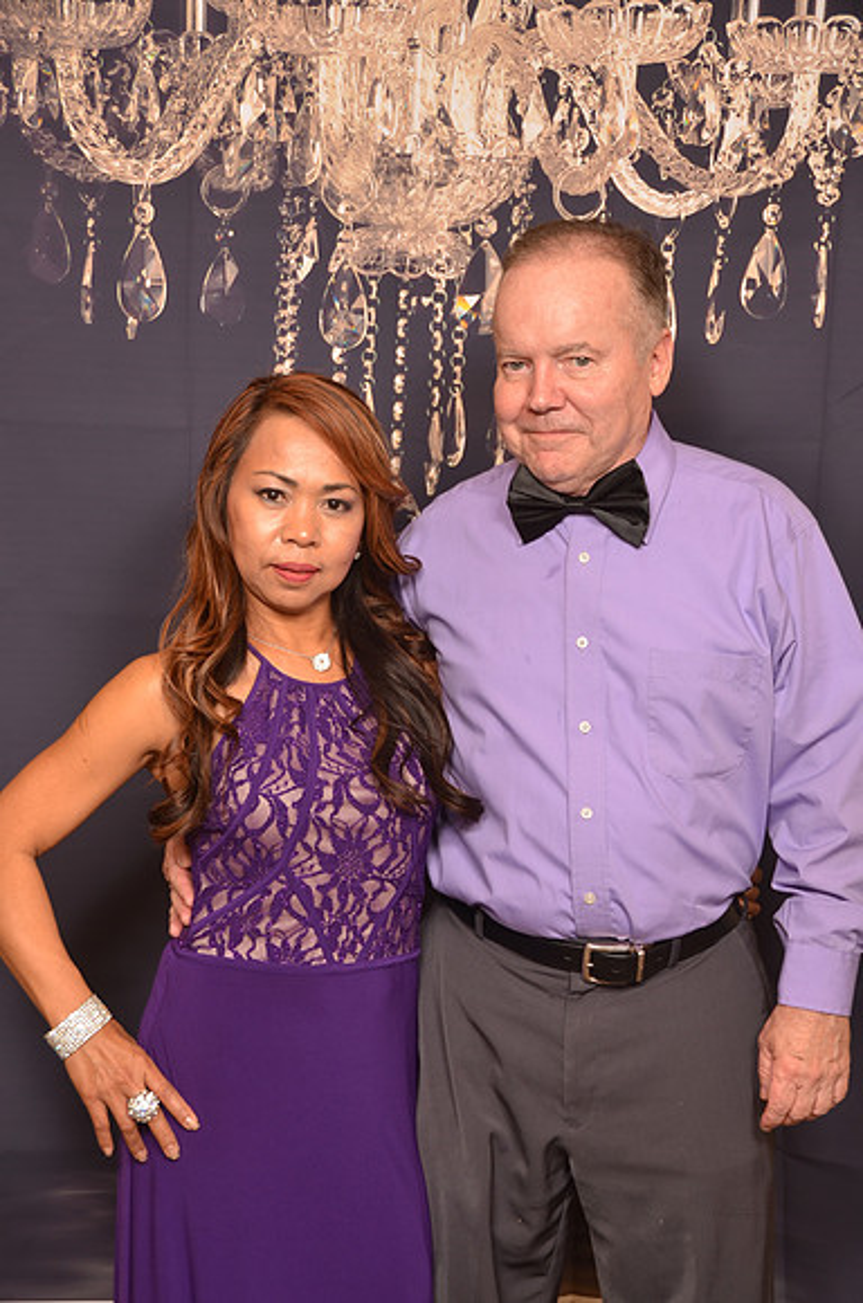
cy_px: 652
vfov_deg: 28.1
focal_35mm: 72
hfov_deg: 18.8
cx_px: 432
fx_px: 2601
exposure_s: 1/60
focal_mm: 48
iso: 200
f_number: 5.6
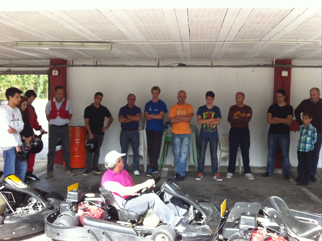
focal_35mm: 35
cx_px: 161
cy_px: 120
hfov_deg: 52.7
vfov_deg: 40.6
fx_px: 325
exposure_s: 1/230
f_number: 2.8
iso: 80
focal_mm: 3.85
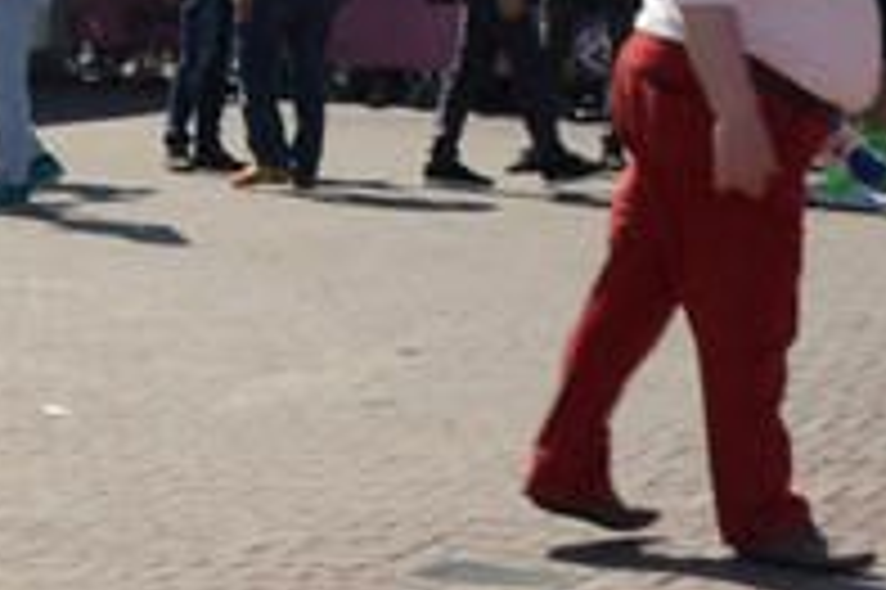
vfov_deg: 8.3
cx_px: -612
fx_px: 4082
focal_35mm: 166
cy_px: 331
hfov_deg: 11.6
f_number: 11
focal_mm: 32
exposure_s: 1/250
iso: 200
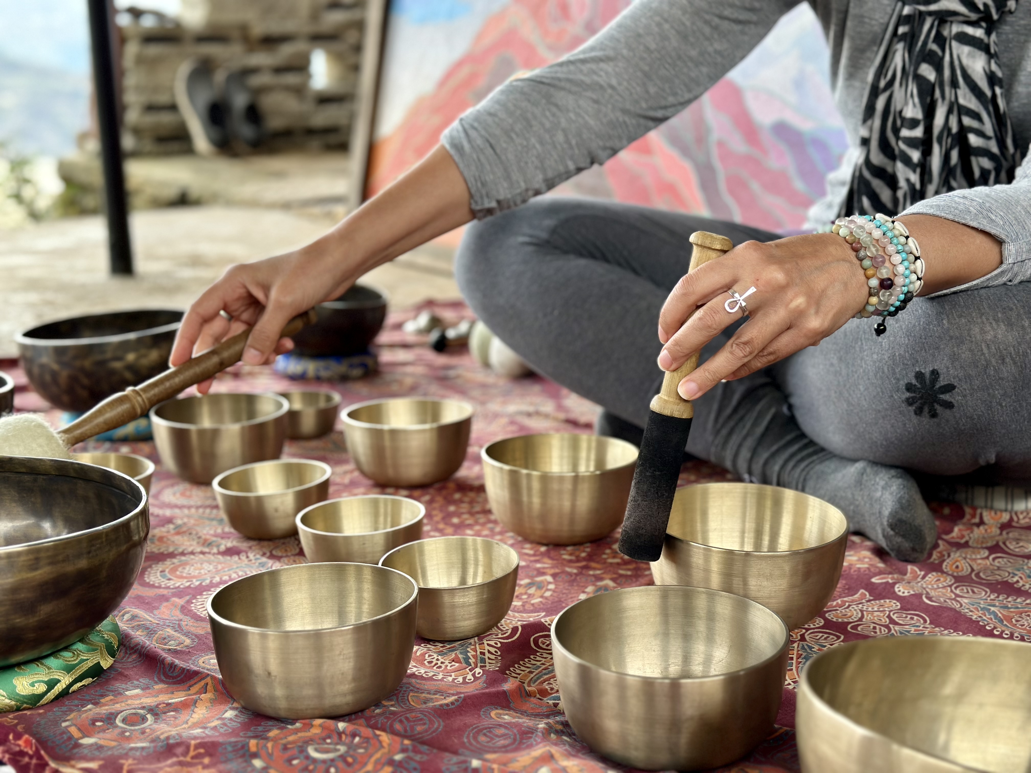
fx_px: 1430
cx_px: 516
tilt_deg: -14.5
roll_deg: +0.8
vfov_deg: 30.3
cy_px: 386
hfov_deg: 39.7
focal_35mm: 48
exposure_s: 1/235
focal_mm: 6.86
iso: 80
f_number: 1.78
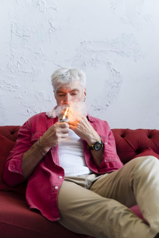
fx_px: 324
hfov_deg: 27.5
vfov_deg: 40.3
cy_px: 119
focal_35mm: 49
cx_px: 80
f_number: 2.8
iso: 1600
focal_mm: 49
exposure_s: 1/200
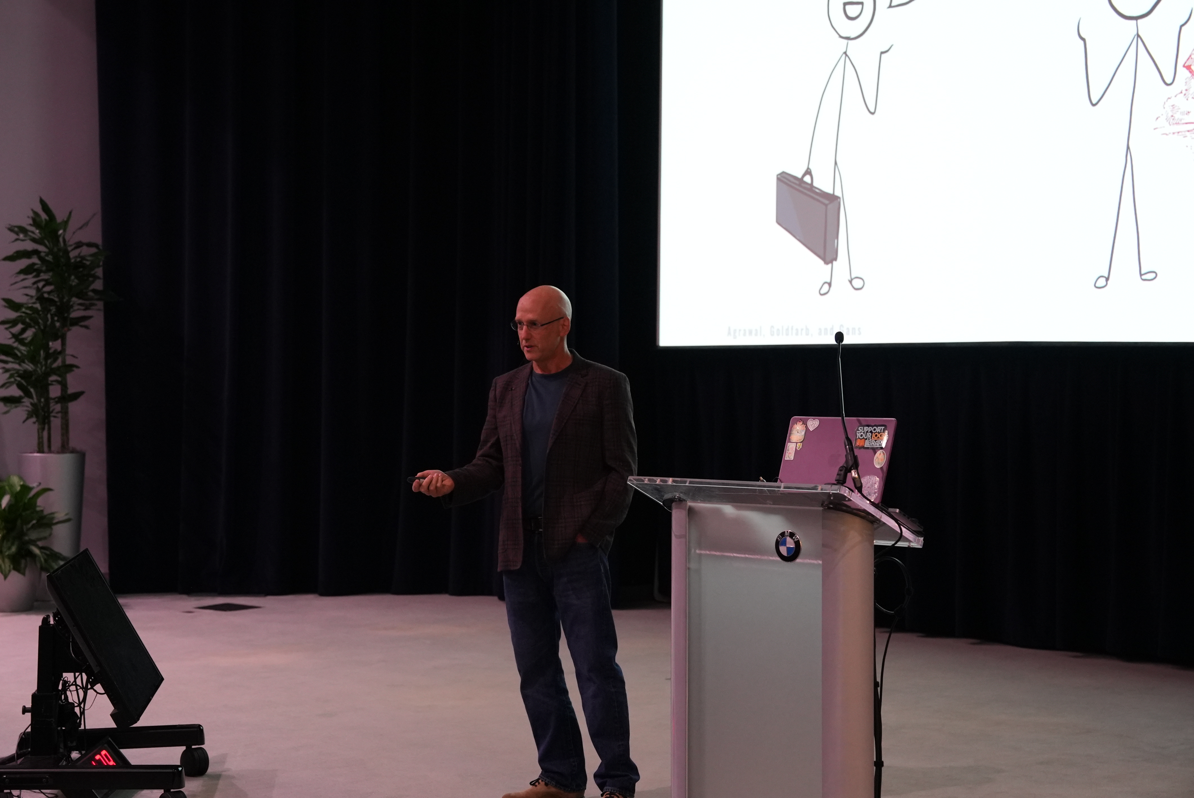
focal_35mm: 70
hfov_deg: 28.8
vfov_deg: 19.5
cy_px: 399
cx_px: 597
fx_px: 2323
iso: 5000
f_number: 5
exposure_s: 1/50
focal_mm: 70
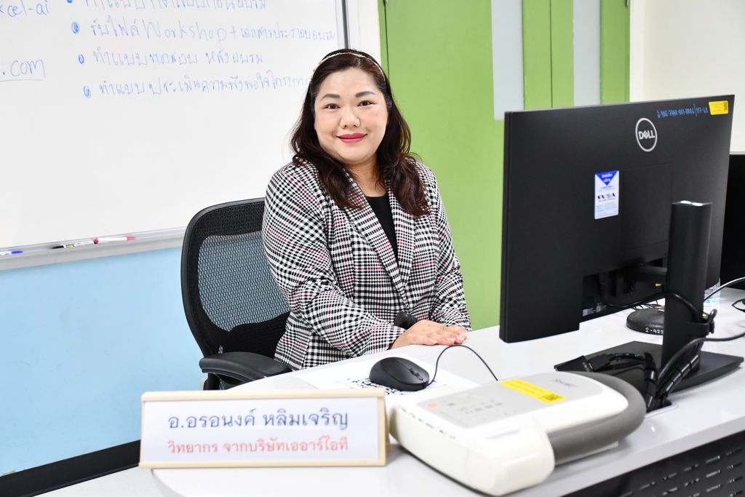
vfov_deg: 31.9
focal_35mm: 42
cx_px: 372
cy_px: 248
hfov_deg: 46.4
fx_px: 869
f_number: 4
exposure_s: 1/125
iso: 3200
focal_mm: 28
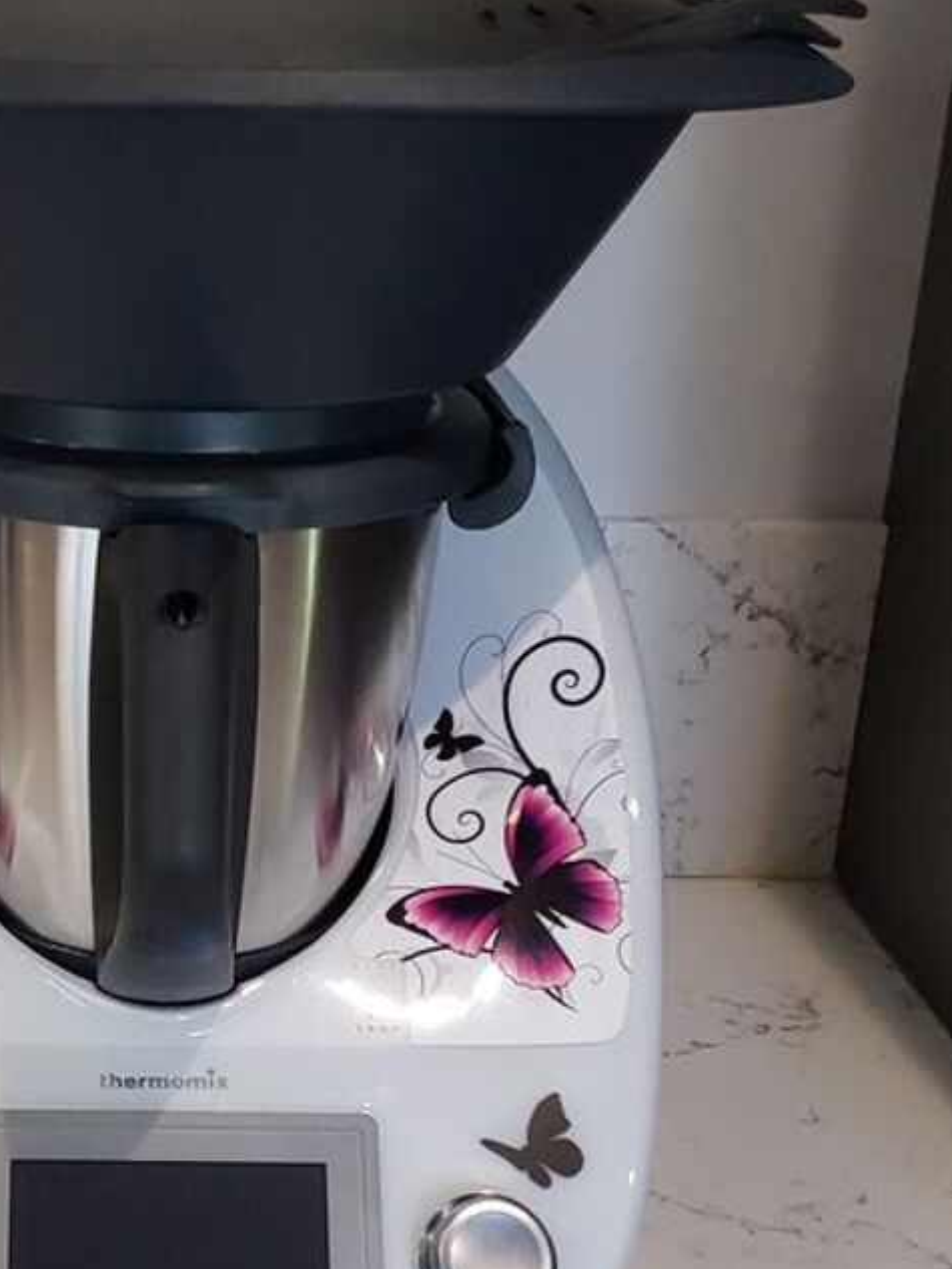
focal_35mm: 59
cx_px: 92
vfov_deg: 32.6
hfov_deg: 24.1
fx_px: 2163
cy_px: 739
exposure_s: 1/60
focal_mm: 2.91
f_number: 1.9
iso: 160
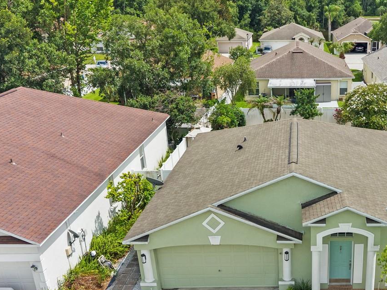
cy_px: 198
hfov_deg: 40.6
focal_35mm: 45
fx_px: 503
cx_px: 302
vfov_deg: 31.9
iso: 400
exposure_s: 1/8000
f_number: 1.8
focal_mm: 8.67
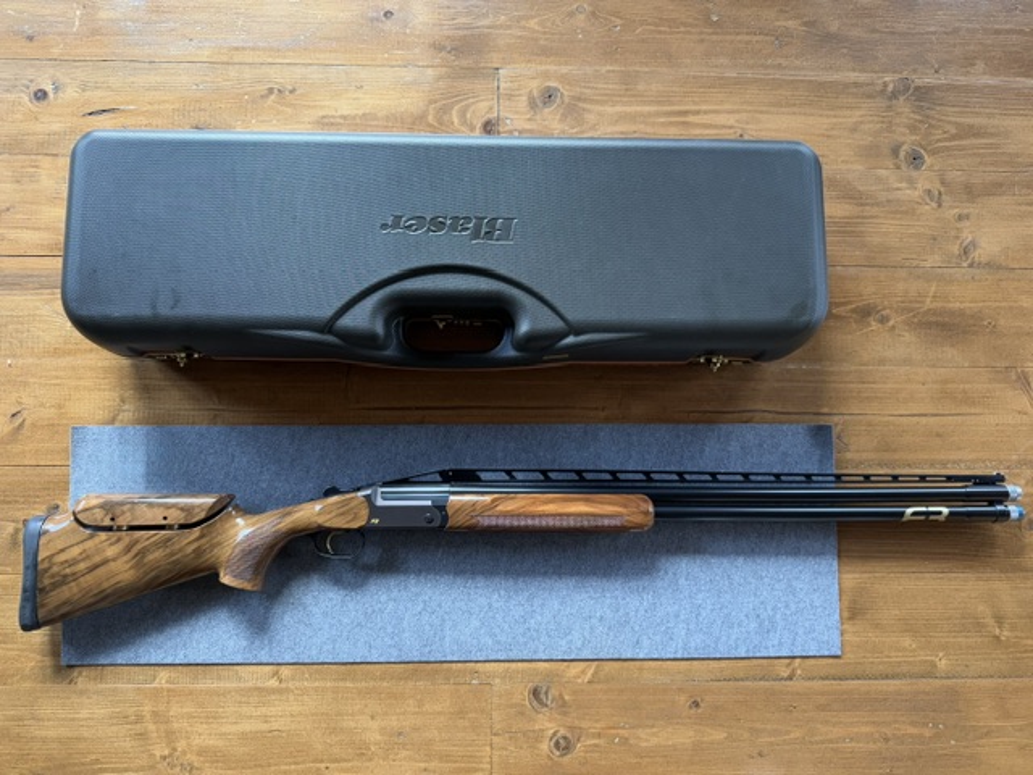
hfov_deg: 71.6
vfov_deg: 56.8
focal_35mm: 24
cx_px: 516
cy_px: 388
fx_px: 716
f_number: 1.78
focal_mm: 6.76
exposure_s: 1/60
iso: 500
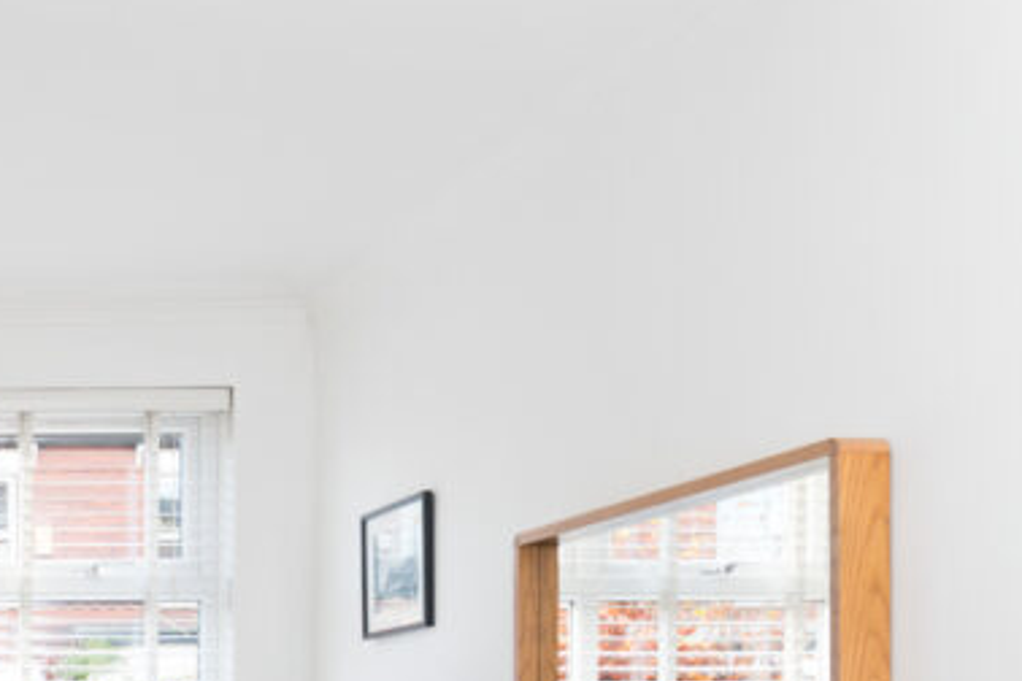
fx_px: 1874
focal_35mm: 66
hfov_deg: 25.7
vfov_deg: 19.5
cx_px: -343
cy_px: 792
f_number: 8
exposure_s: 1/13
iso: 200
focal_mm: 24
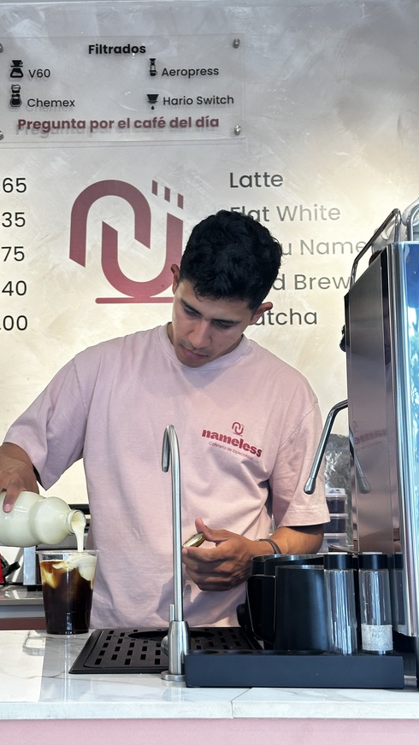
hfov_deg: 22.1
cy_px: 382
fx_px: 1067
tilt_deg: +8.1
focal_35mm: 54
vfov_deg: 38.5
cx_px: 142
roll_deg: -0.6
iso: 50
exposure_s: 1/60
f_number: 1.78
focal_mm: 6.86
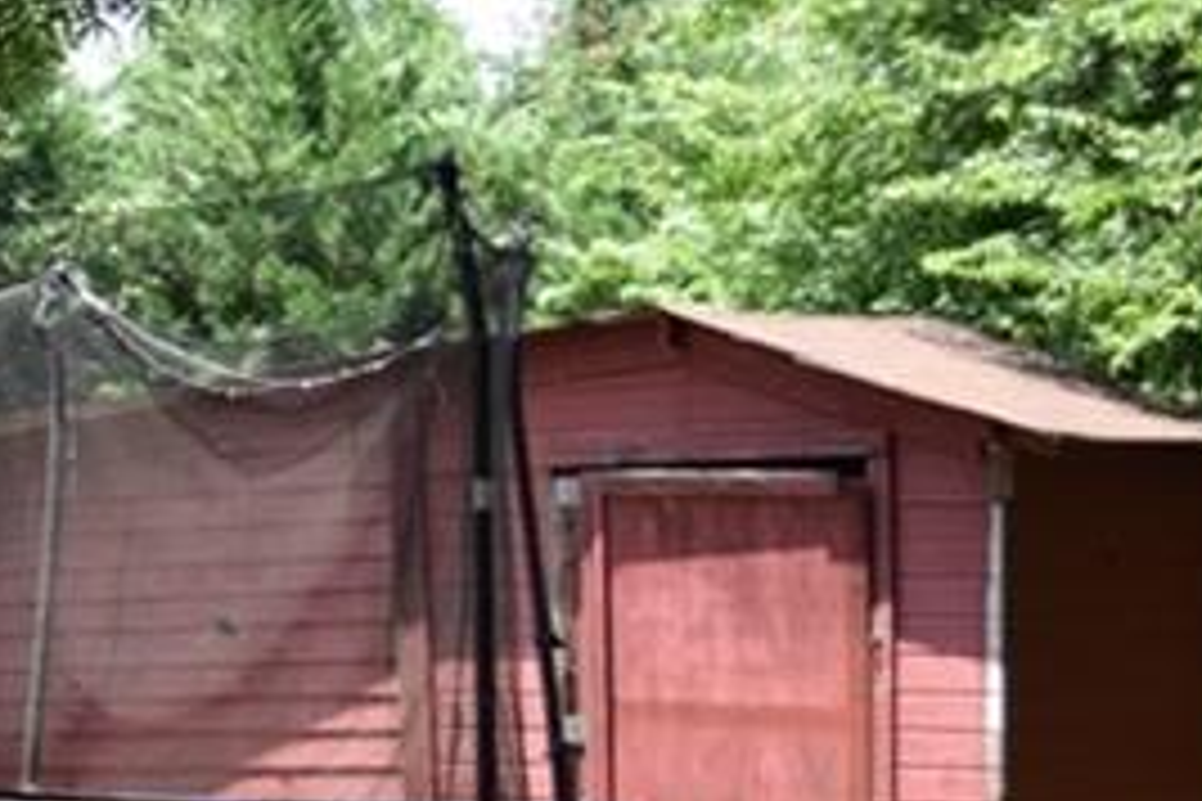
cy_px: 518
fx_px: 4607
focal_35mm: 138
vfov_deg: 9.9
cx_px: -891
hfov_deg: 13.5
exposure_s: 1/200
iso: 100
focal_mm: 24
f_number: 4
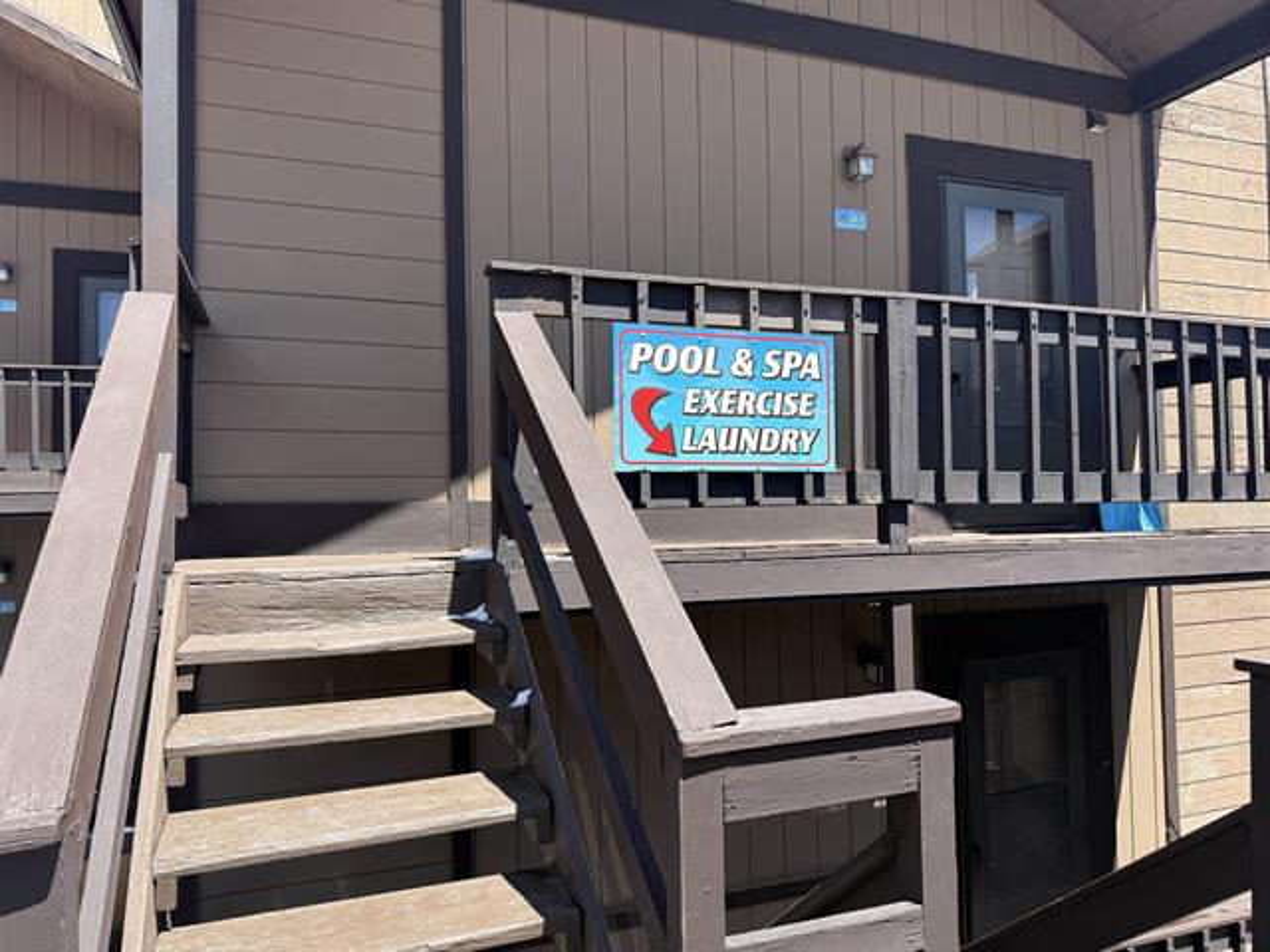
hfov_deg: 71.6
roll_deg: +1.9
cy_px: 476
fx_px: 881
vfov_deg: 56.8
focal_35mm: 24
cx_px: 635
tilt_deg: +2.4
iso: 100
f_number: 1.78
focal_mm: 6.76
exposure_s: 1/1585
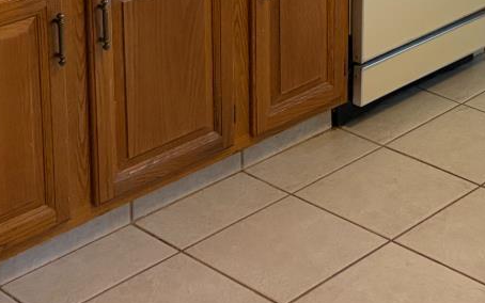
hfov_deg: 22.0
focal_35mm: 91
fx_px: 1203
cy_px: -226
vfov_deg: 13.1
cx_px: 485
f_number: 1.6
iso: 250
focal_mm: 5.96
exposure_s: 1/60
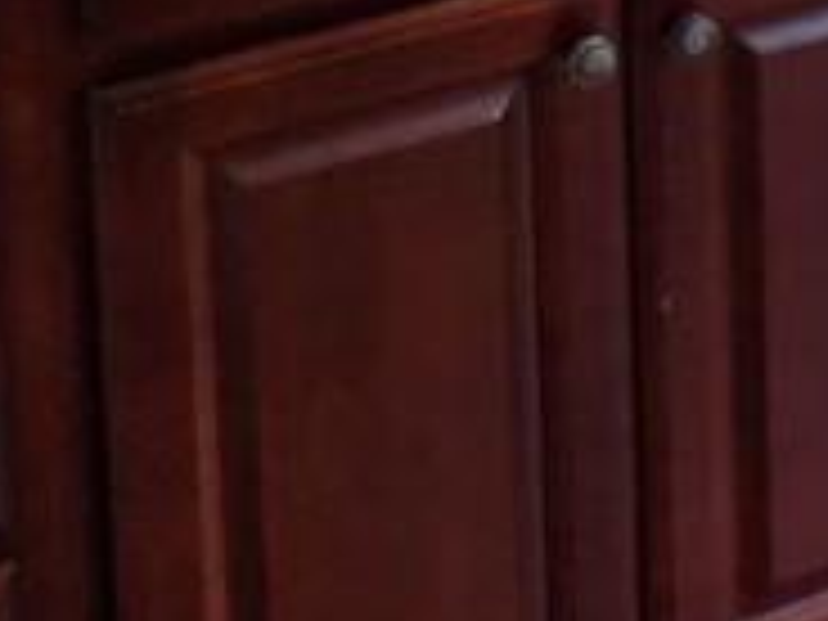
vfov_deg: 10.0
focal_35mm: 128
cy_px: -918
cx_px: 1521
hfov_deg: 13.7
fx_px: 3062
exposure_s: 1/30
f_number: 3.1
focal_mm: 4
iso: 220
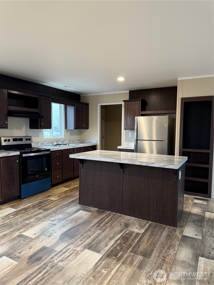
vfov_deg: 71.6
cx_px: 107
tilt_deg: -3.6
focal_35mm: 24
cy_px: 142
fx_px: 198
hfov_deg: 56.8
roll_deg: -0.9
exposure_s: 1/60
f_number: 1.78
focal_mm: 6.76
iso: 320
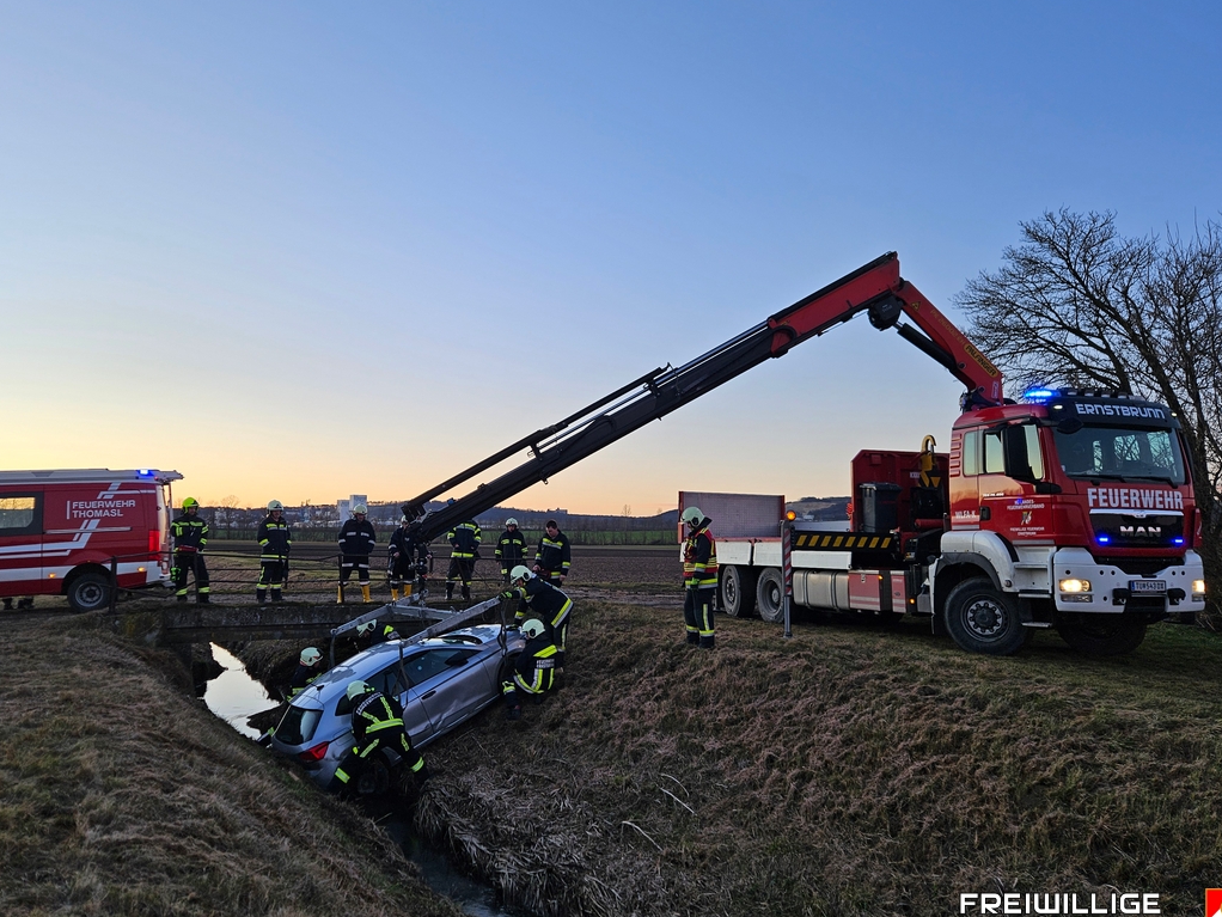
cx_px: 573
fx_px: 953
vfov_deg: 51.4
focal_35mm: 27
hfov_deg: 65.3
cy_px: 441
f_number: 1.8
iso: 25
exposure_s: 1/111
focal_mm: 5.4
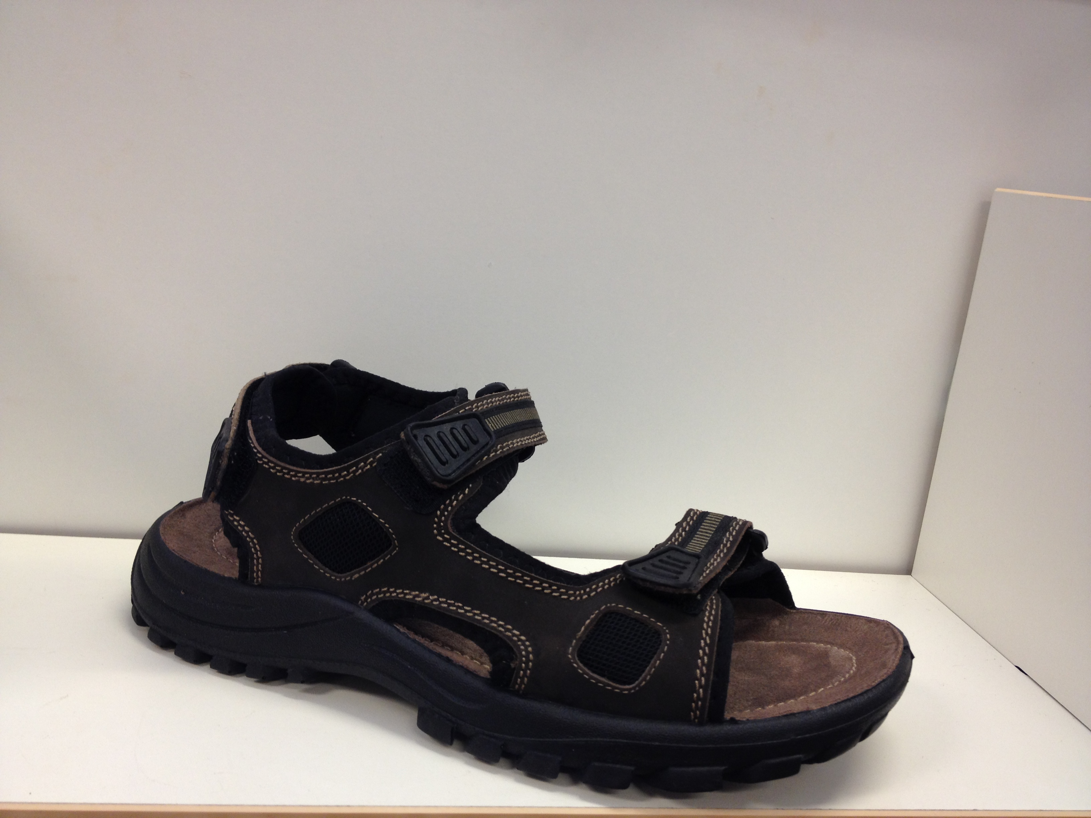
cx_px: 546
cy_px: 409
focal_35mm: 35
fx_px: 1103
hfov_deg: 52.6
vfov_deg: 40.7
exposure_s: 1/20
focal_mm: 4.28
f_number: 2.4
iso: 64
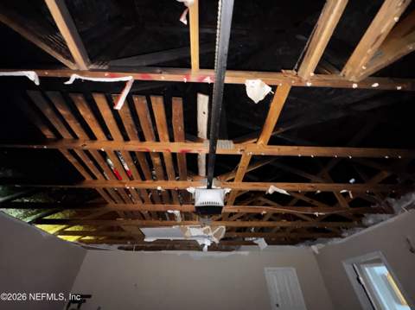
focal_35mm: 14
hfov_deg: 102.1
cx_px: 208
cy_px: 155
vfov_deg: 85.6
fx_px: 168
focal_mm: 2.22
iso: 1000
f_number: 2.2
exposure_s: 1/16
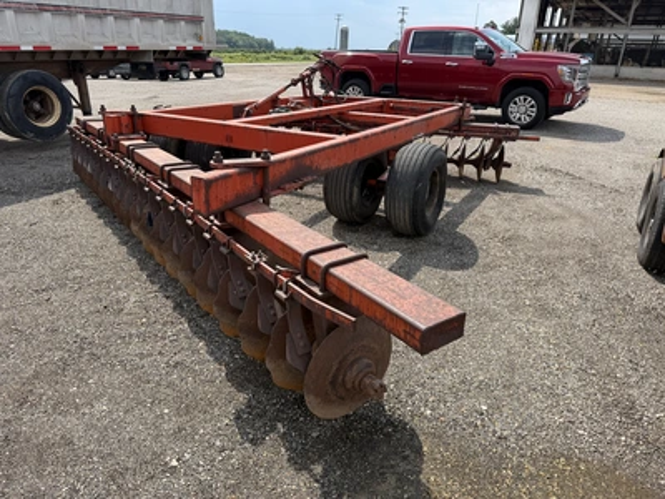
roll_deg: -0.7
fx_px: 461
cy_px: 250
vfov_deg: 56.8
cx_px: 332
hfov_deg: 71.6
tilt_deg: -22.8
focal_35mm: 24
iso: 80
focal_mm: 6.76
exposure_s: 1/2525
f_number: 1.78
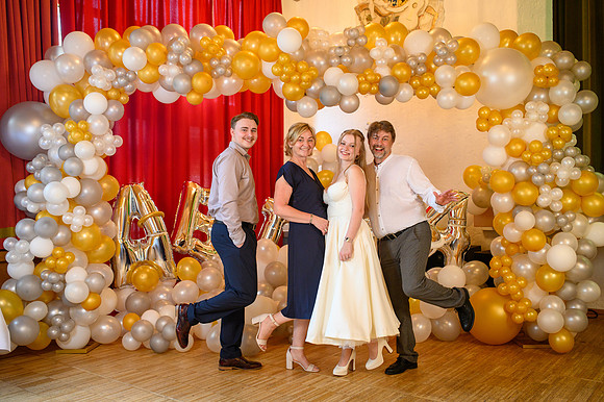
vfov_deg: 37.8
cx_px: 302
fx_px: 587
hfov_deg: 54.5
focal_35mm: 35
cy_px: 201
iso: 1250
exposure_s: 1/100
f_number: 3.5
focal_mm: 35
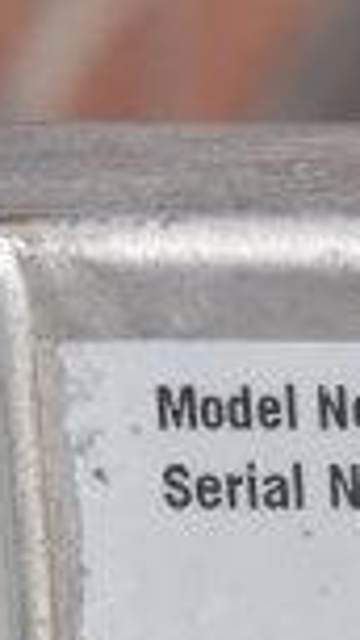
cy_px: 617
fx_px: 5842
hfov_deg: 3.5
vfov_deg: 6.3
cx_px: 954
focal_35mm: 344
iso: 200
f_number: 7.1
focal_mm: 55
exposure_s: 1/200
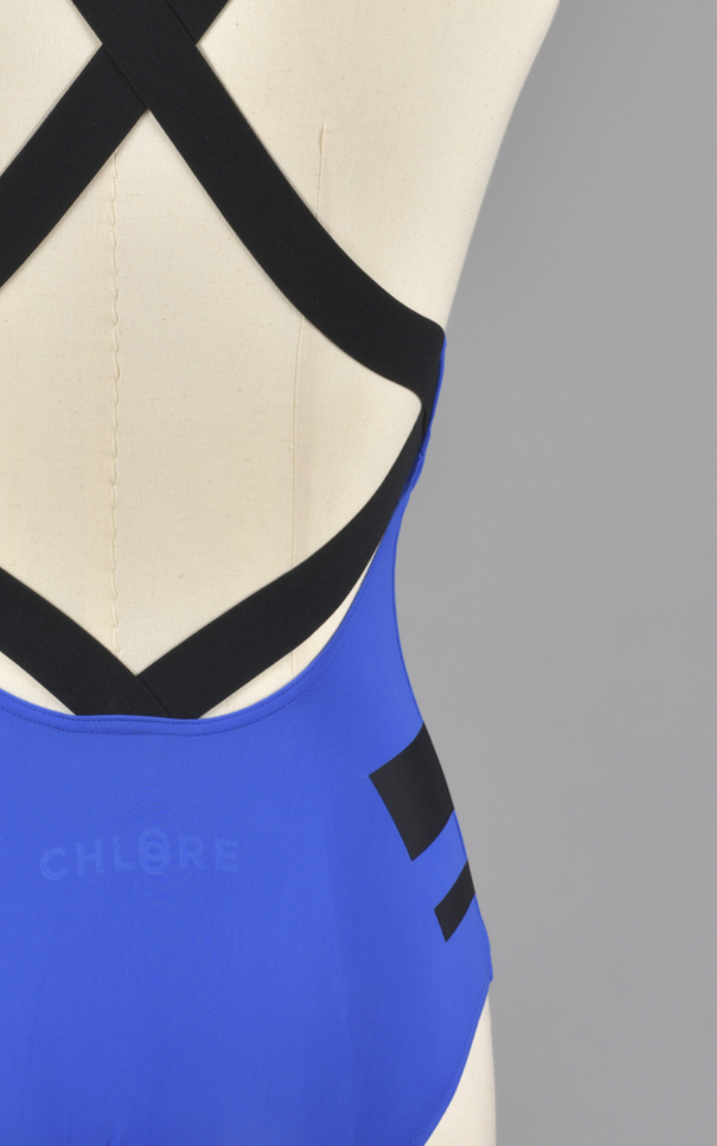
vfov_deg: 16.0
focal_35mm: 130
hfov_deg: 10.1
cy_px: 432
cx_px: 119
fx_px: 4061
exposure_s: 1/125
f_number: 13
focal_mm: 70
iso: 64
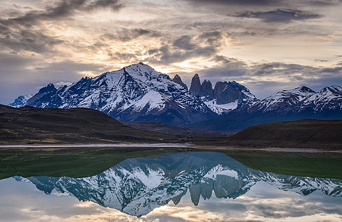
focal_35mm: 50
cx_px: 181
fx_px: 469
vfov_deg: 26.7
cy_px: 110
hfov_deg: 40.1
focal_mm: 44
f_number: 16
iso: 640
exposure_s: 1/125
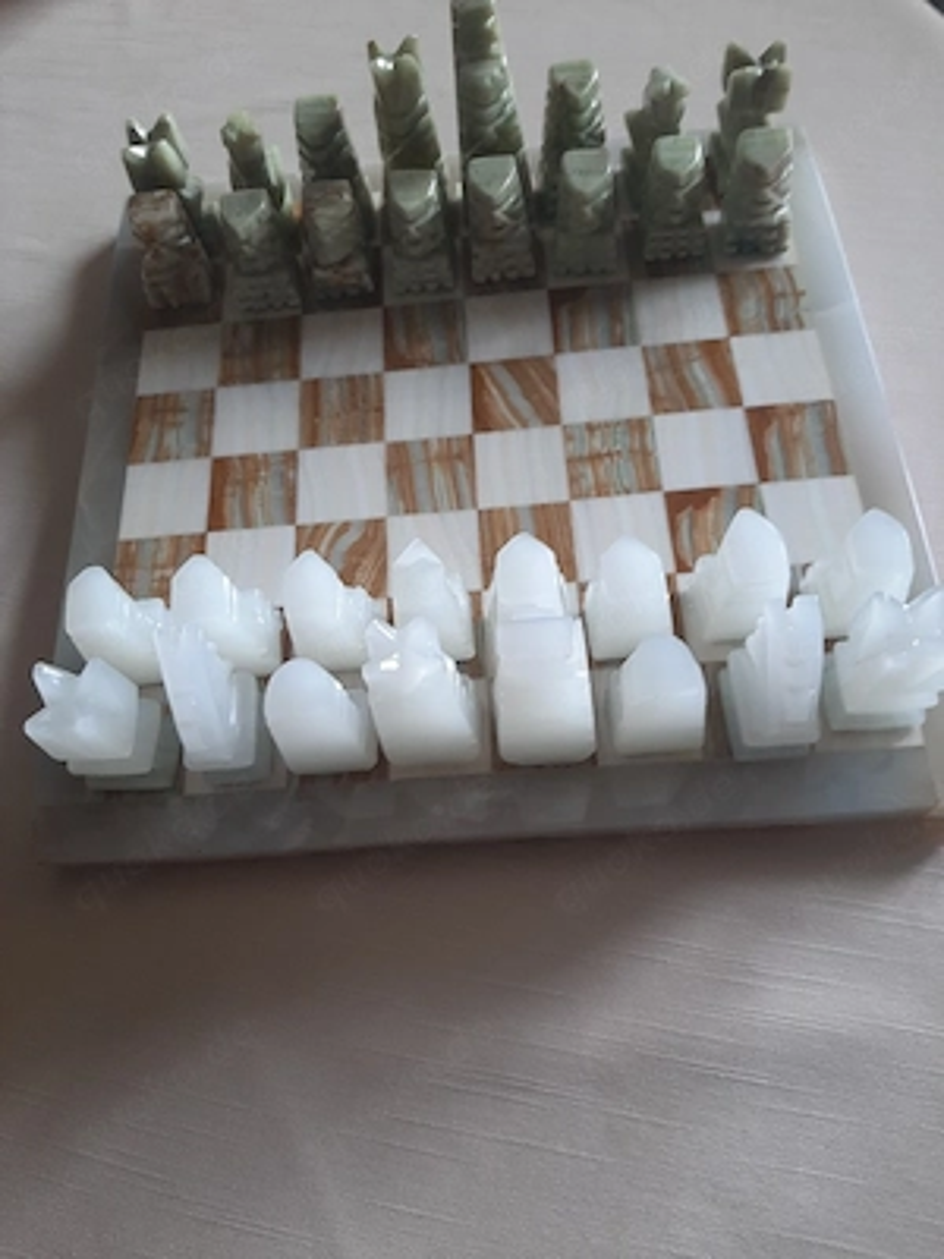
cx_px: 472
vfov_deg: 67.3
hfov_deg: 53.1
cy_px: 630
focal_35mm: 26
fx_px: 945
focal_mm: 3.93
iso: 64
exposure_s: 1/50
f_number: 1.7
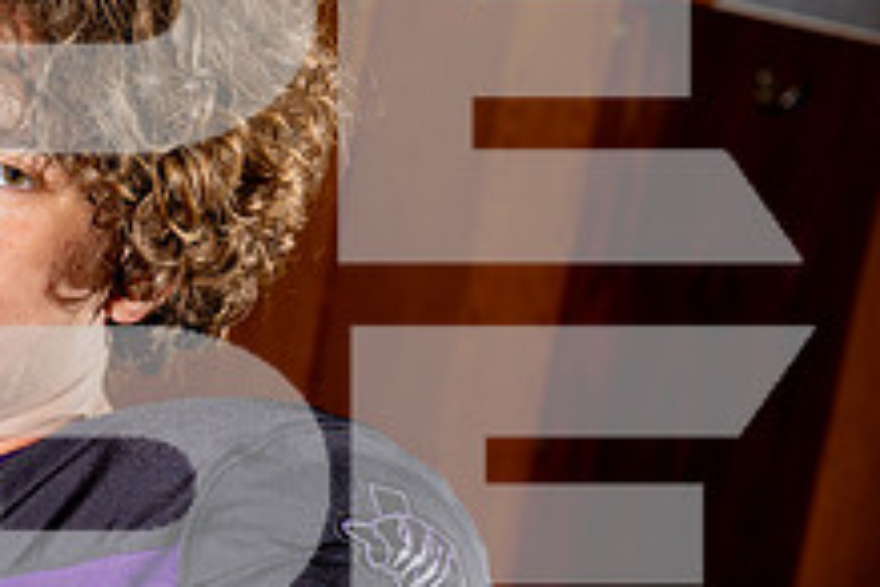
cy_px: 541
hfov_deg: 12.2
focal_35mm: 164
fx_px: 4009
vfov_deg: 8.3
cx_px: -209
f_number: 5.6
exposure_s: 1/250
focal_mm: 62
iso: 100
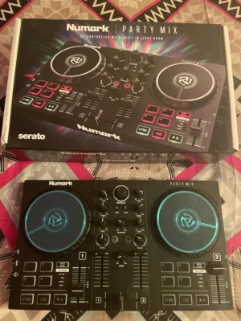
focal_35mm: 26
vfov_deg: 67.3
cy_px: 160
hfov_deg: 53.1
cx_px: 120
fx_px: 241
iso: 640
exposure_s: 1/25
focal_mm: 4.2
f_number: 1.6
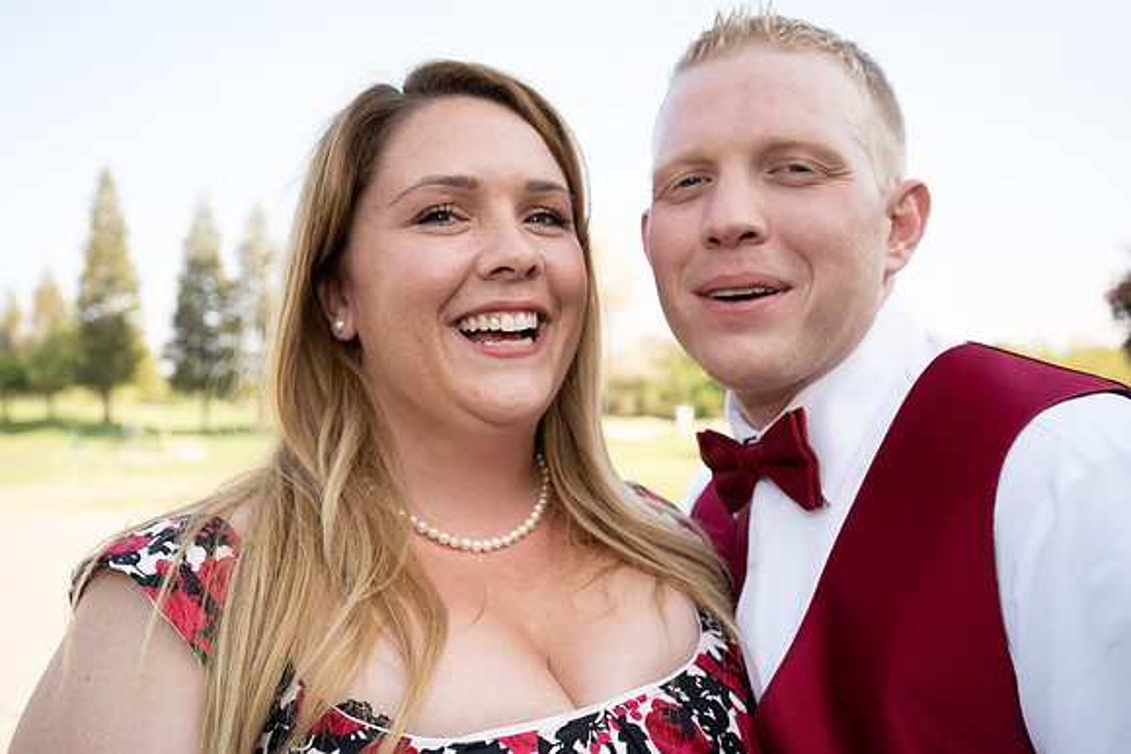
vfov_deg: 43.6
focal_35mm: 30
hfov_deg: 61.9
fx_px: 943
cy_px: 377
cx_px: 566
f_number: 4
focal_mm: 30
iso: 200
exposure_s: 1/250
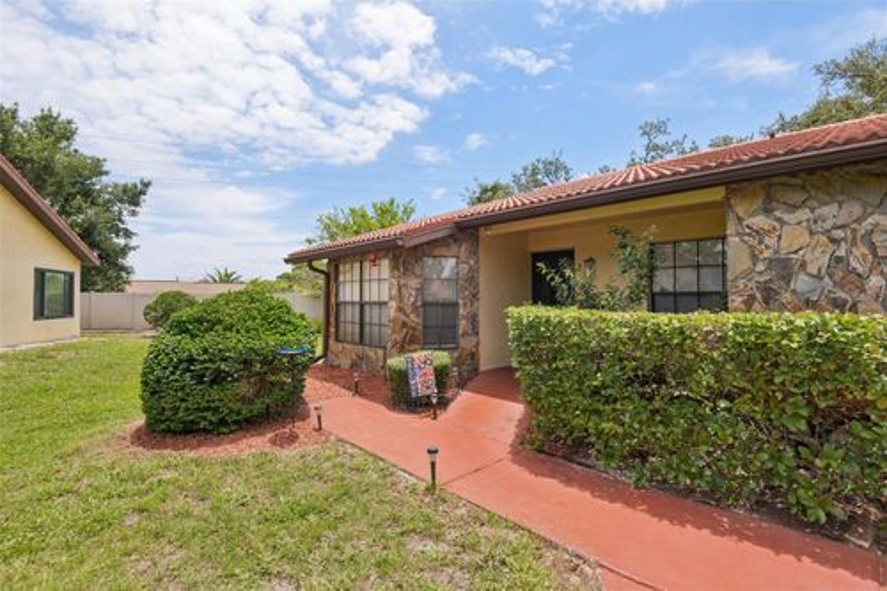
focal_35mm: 16
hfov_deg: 96.8
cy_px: 296
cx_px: 444
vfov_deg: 73.7
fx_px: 394
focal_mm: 16
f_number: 8
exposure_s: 1/1000
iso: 400
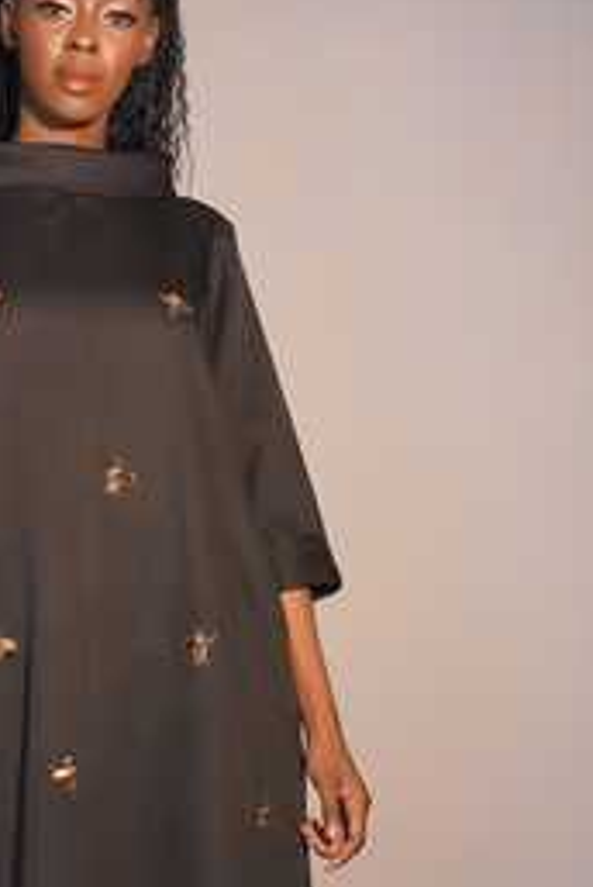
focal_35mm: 102
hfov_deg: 13.3
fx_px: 2513
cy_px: 716
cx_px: 17
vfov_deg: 19.8
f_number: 4
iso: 250
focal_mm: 50
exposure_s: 1/160
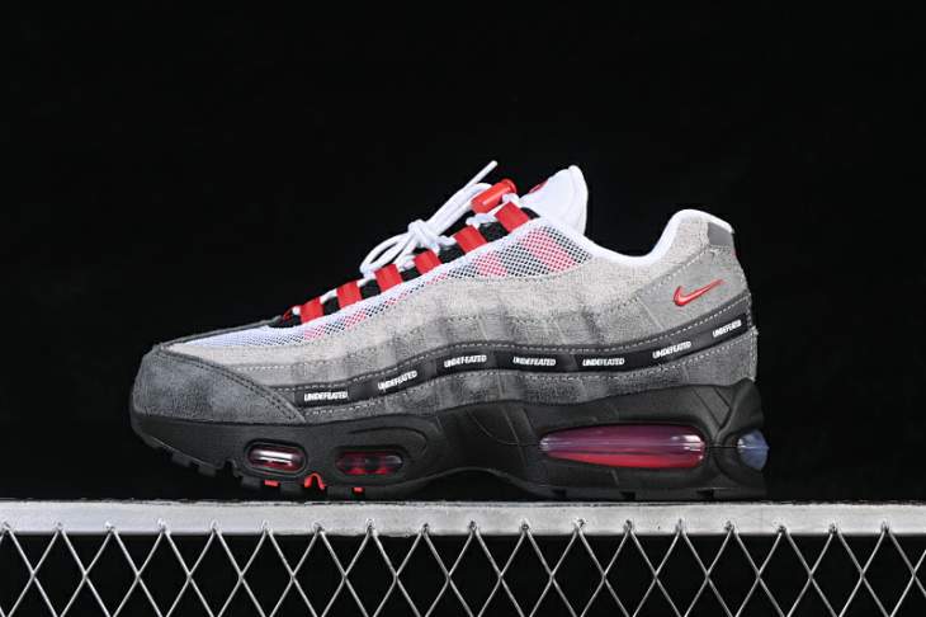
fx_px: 1928
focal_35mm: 75
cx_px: 463
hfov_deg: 27.0
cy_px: 308
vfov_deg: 18.2
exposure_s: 1/80
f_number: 7.1
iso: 160
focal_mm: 50
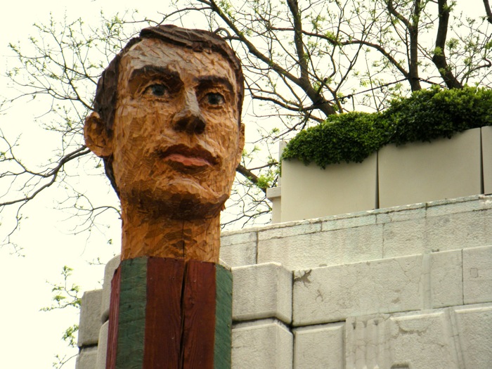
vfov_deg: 8.4
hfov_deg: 11.2
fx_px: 2516
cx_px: 246
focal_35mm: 177
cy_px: 184
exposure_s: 1/504
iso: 64
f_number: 4.8
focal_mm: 29.5
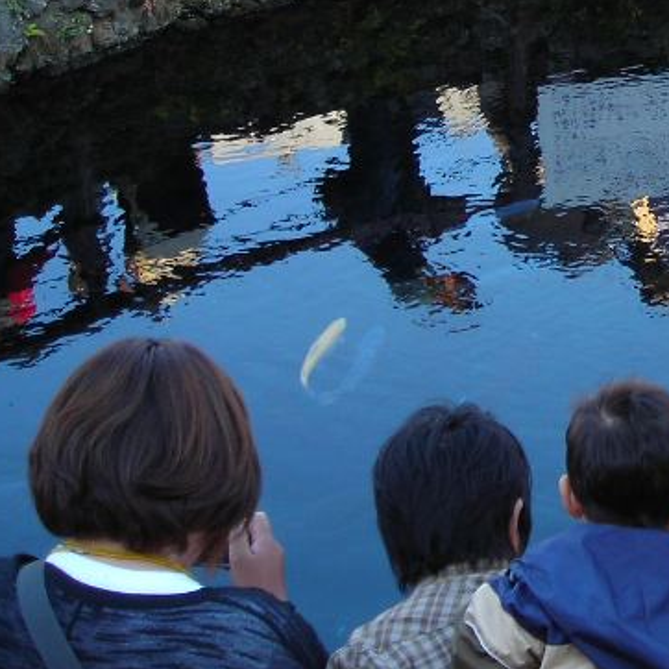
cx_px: 924
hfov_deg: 17.0
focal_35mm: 95
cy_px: 52
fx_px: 2077
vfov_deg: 18.0
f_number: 3.2
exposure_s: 1/62.6
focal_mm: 6.3
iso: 50
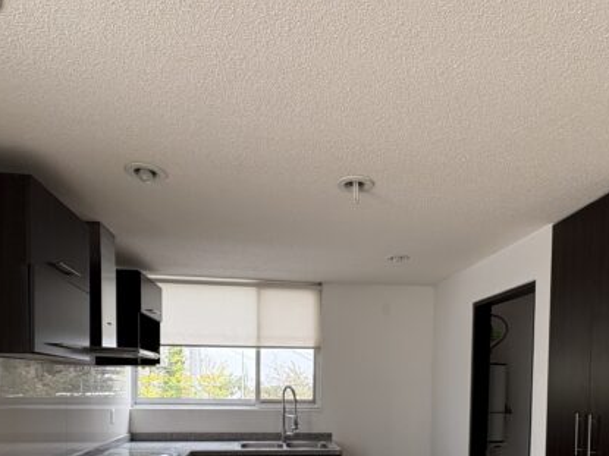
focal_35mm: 27
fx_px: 475
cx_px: 338
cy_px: 403
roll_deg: -0.6
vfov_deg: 46.7
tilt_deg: -1.6
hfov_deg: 65.2
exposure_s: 1/133
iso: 80
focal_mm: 2.22
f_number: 2.2
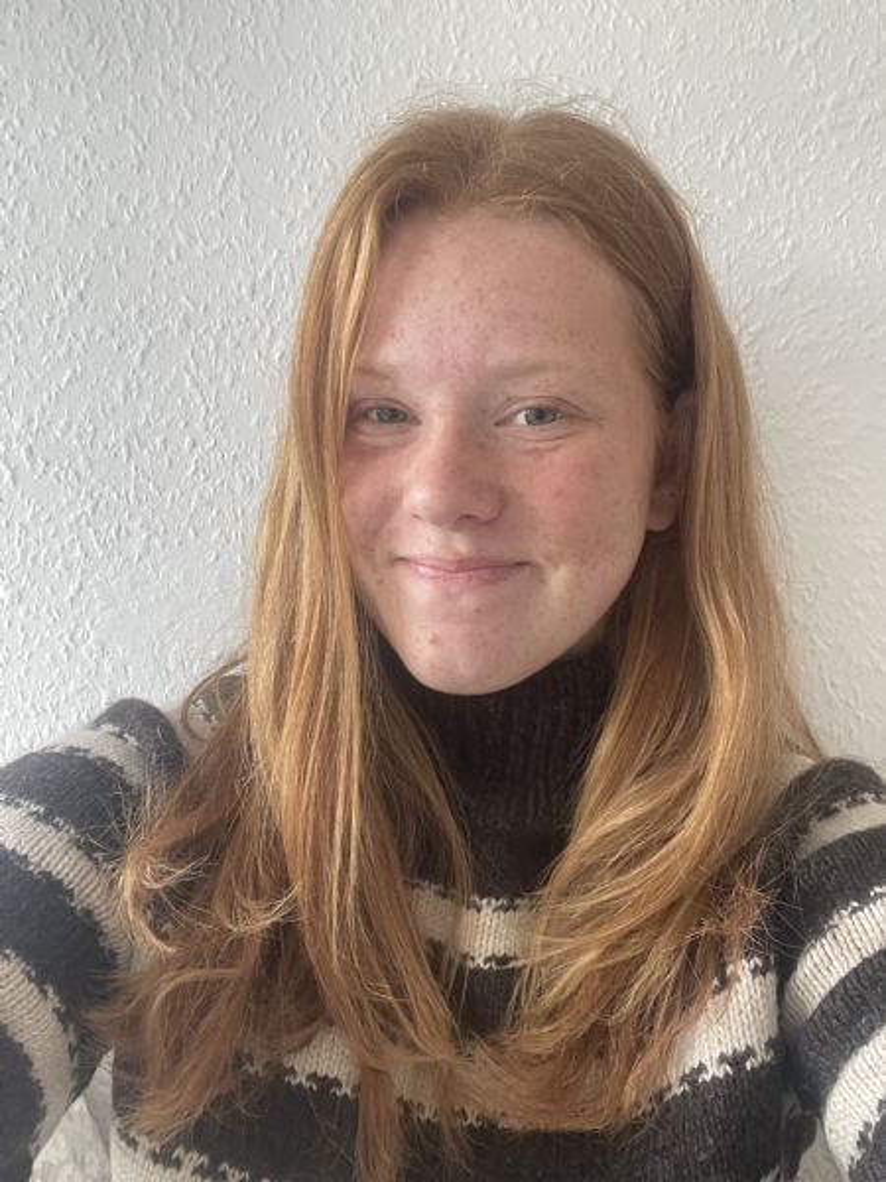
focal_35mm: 30
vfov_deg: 60.0
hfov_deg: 46.8
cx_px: 443
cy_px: 591
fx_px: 1024
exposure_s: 1/60
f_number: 2.2
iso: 160
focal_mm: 2.71
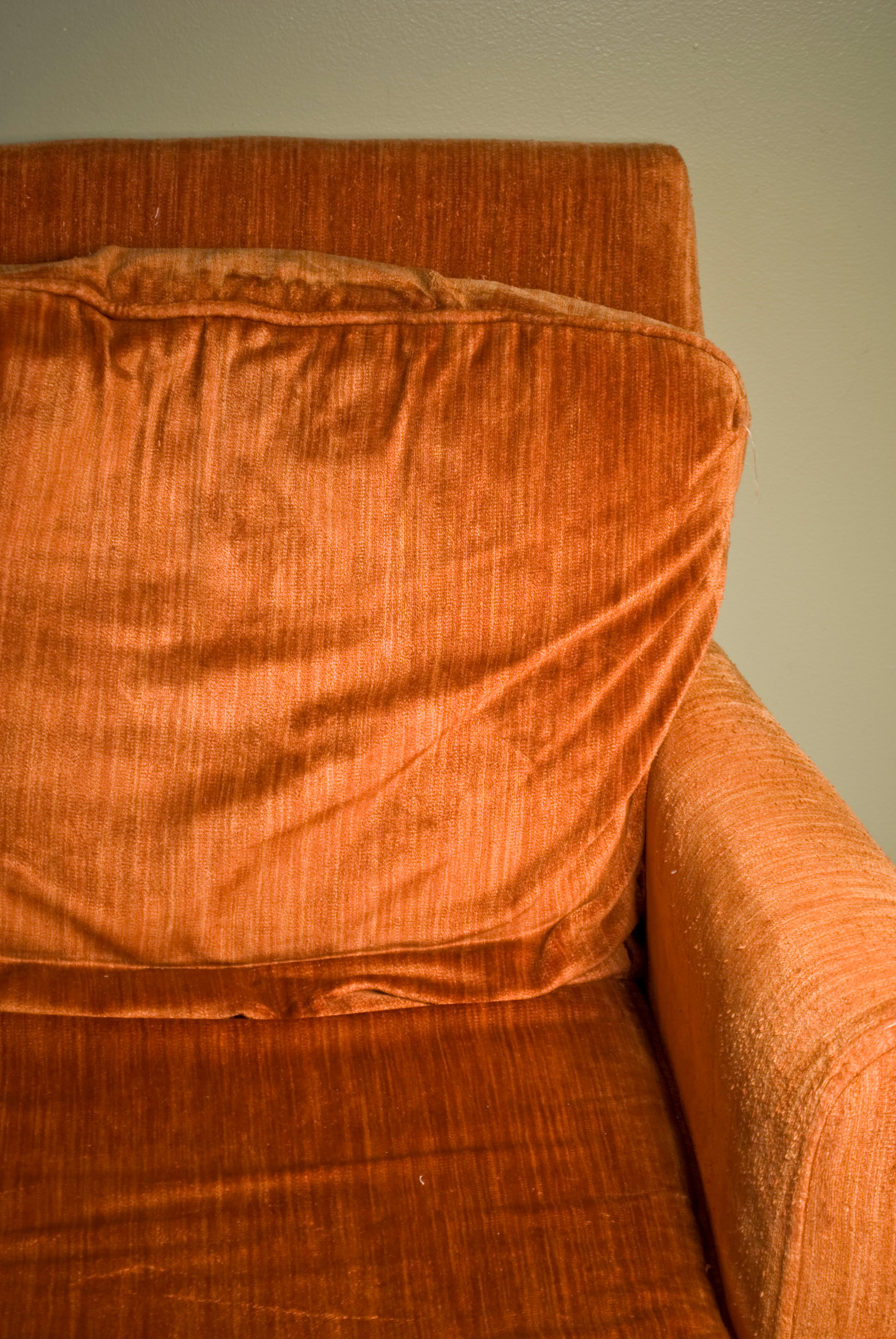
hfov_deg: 17.5
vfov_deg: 26.0
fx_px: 2904
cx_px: 448
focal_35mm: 78
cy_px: 670
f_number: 5.6
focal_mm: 52
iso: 100
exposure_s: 1/4
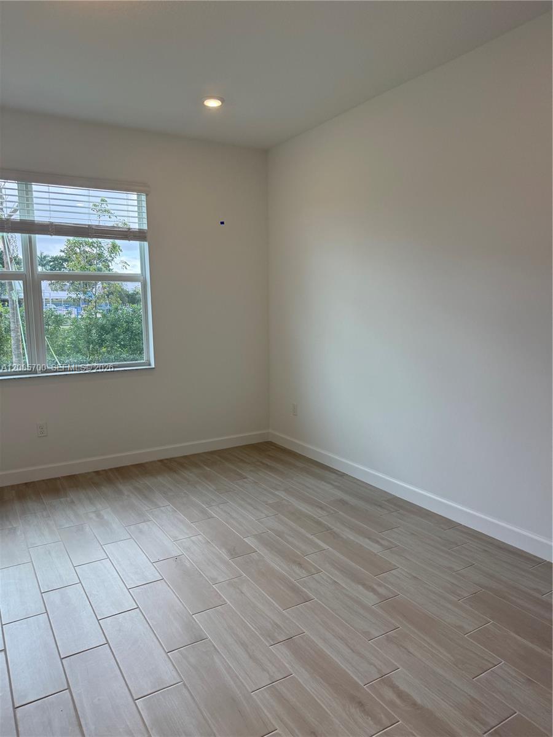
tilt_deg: -6.1
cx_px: 276
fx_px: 511
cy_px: 368
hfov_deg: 56.8
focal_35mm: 24
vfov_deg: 71.6
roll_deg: +0.7
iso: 100
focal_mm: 6.76
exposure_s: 1/510
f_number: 1.78
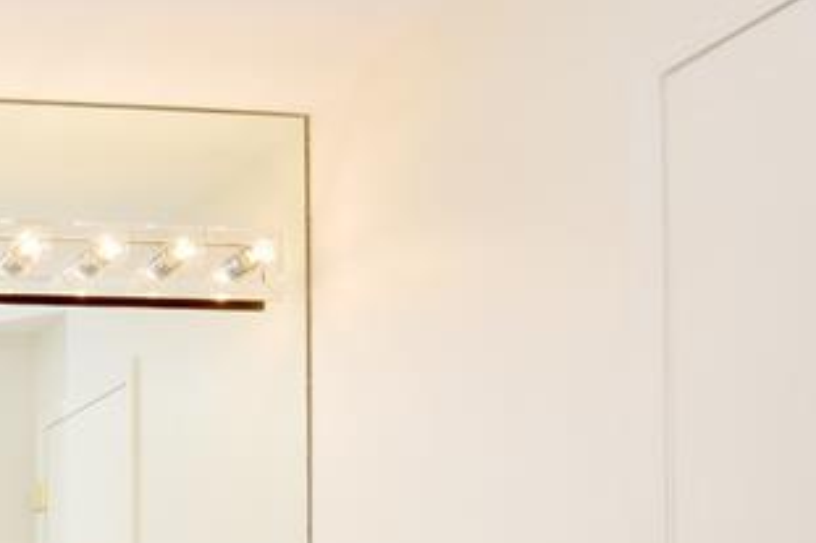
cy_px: 807
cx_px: -315
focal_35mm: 56
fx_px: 1269
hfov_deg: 27.8
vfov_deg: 20.7
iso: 640
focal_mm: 17
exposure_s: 1/60
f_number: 14
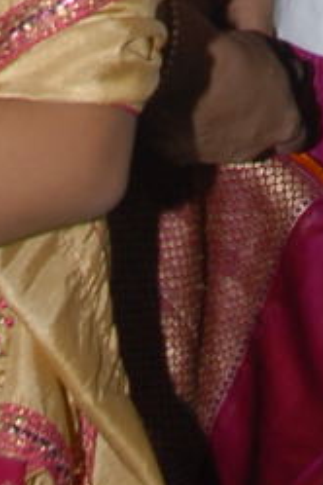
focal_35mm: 232
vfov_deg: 7.9
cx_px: 253
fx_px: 3122
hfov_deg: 5.9
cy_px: -830
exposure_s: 1/125
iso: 200
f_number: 9
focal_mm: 24
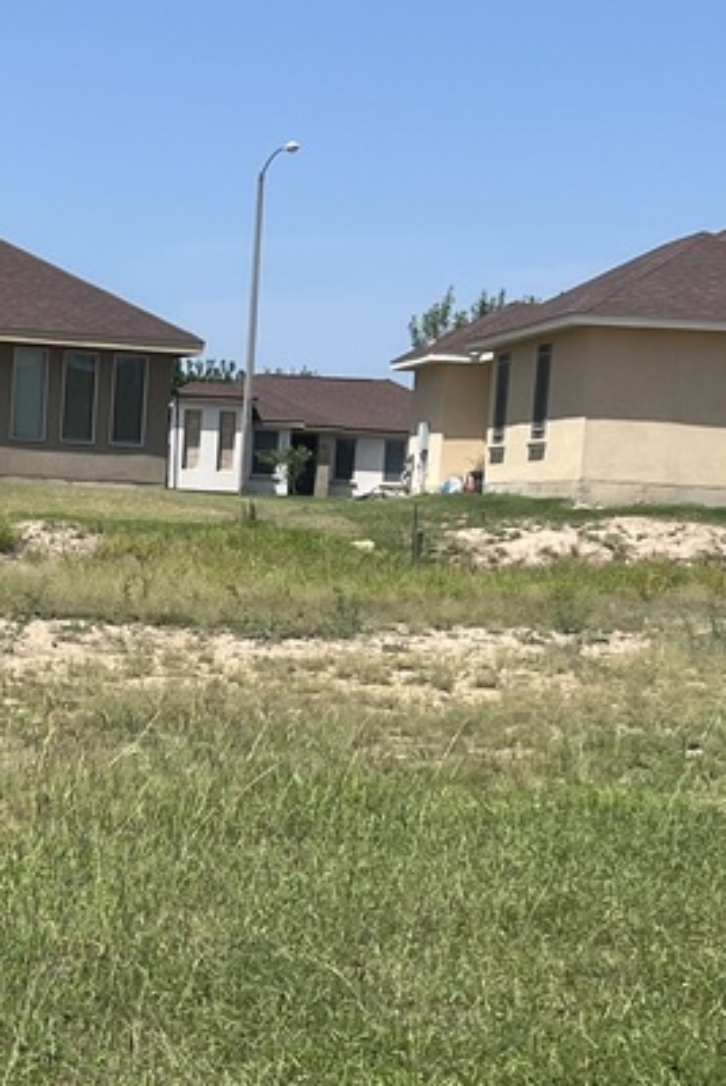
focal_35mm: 97
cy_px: 775
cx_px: 60
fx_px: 2929
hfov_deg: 14.0
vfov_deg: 20.9
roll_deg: -3.5
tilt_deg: -6.5
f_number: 1.5
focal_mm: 5.7
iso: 50
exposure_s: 1/5587
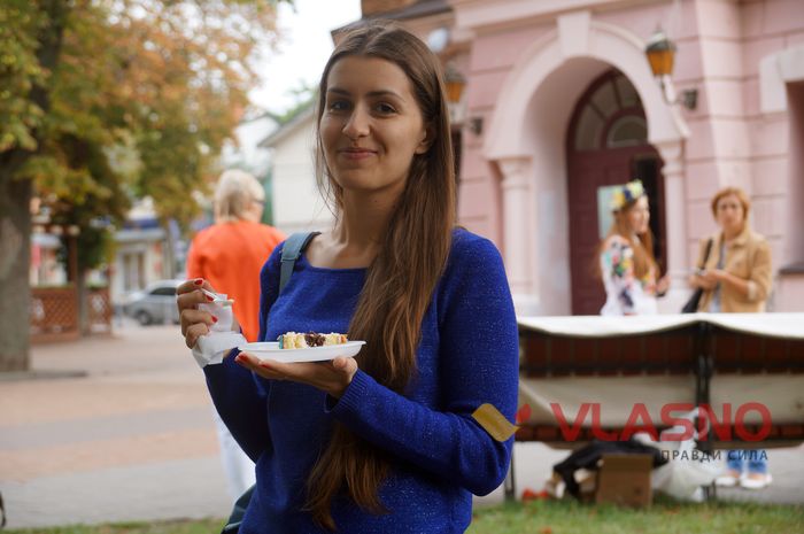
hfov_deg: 27.0
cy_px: 267
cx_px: 402
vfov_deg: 18.1
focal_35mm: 75
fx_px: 1673
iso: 100
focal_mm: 50
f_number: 5
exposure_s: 1/160
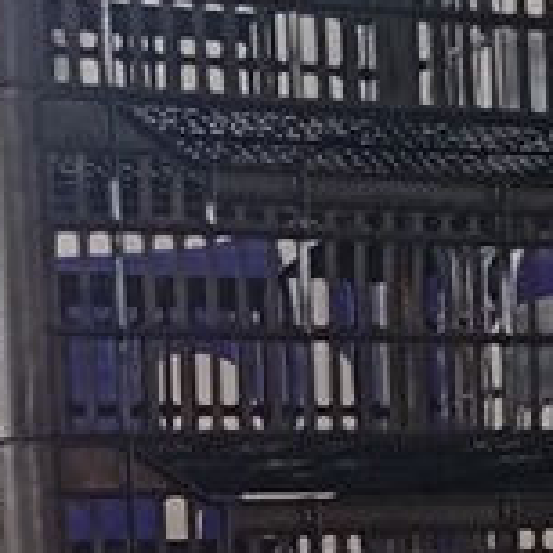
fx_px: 2874
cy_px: 914
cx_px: 199
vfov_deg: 10.5
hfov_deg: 11.0
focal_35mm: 159
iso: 532
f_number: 1.8
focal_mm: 3.98
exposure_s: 1/30
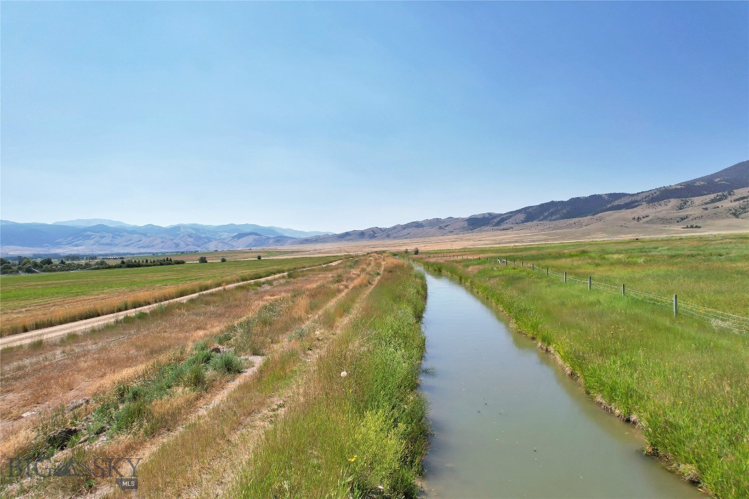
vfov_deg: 57.2
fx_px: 458
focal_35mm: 22
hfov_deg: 78.6
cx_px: 374
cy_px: 250
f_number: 2.8
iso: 110
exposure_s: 1/2500
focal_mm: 8.38
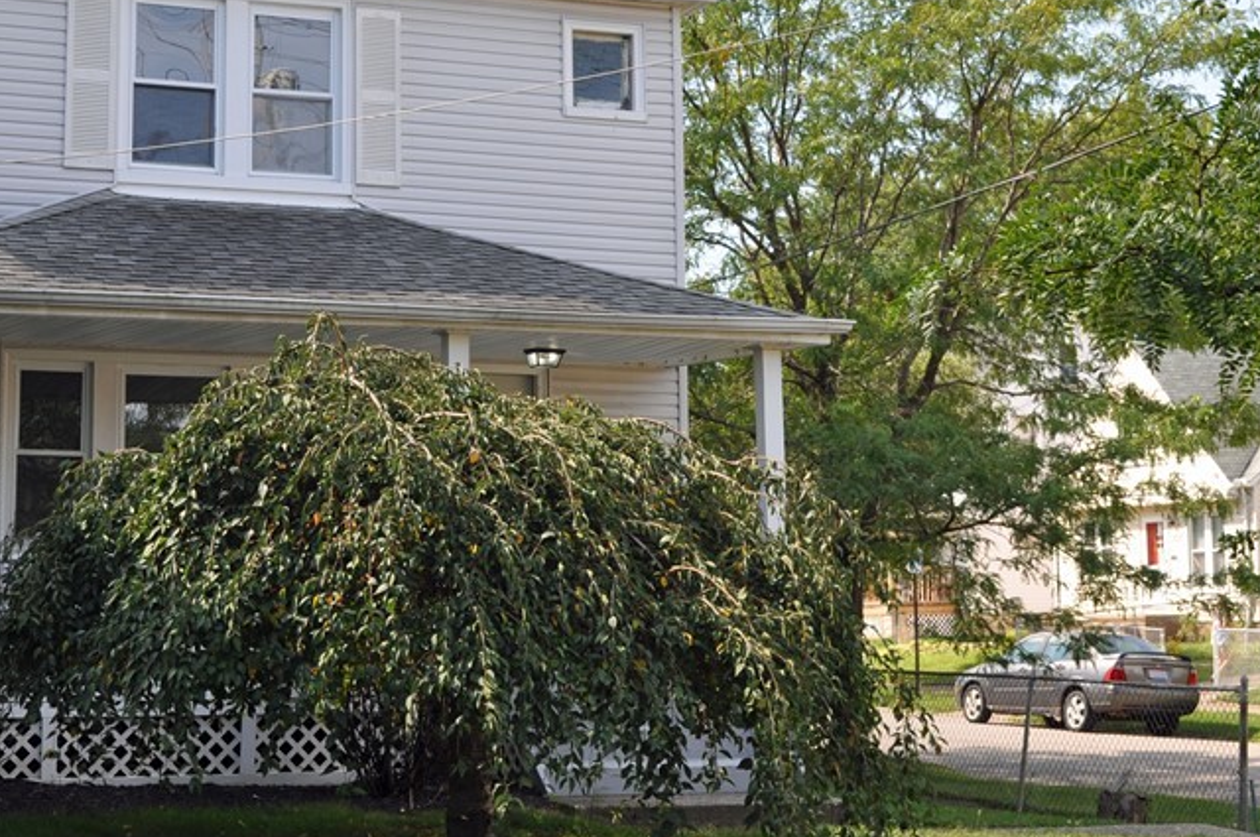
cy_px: 276
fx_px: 2407
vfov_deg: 19.7
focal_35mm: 69
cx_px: 494
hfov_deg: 29.3
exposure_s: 1/200
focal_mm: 27
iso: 200
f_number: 7.1
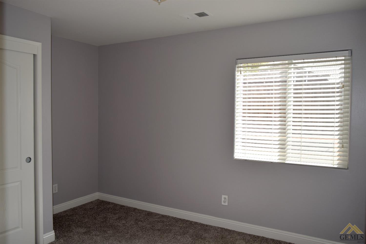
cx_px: 183
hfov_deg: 61.9
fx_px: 305
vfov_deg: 43.6
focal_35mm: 30
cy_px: 122
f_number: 5.6
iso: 100
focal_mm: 20
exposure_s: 1/125
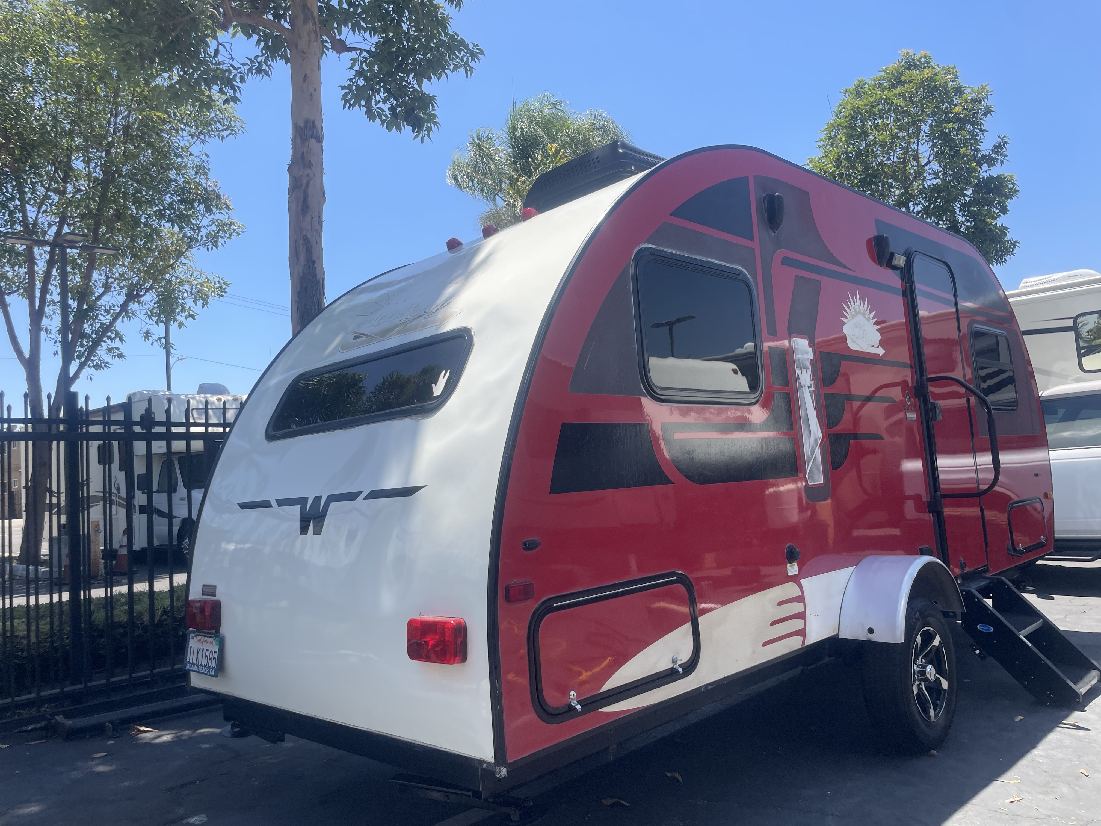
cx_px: 550
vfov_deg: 53.1
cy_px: 413
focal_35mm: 26
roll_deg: +3.0
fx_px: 827
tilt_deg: +2.7
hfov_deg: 67.3
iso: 32
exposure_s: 1/2304
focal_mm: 4.2
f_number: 1.6
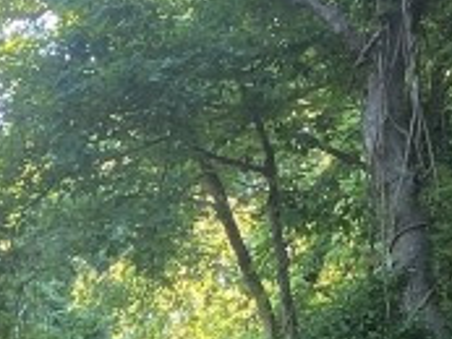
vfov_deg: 8.9
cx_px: -272
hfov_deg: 12.1
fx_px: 2012
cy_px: 741
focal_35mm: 154
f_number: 1.8
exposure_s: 1/121
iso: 64
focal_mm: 4.25
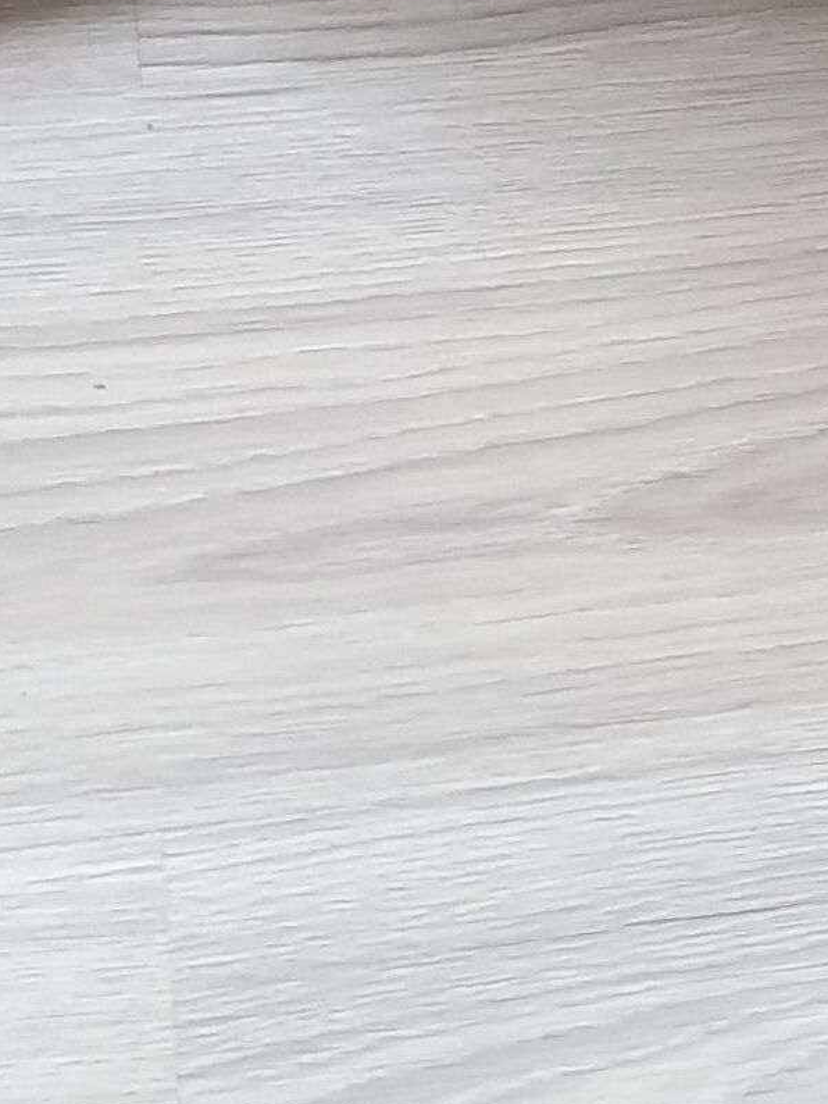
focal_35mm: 132
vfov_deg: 14.5
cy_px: -200
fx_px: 4208
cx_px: 1587
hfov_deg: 10.4
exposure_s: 1/50
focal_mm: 4.3
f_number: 2.4
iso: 200
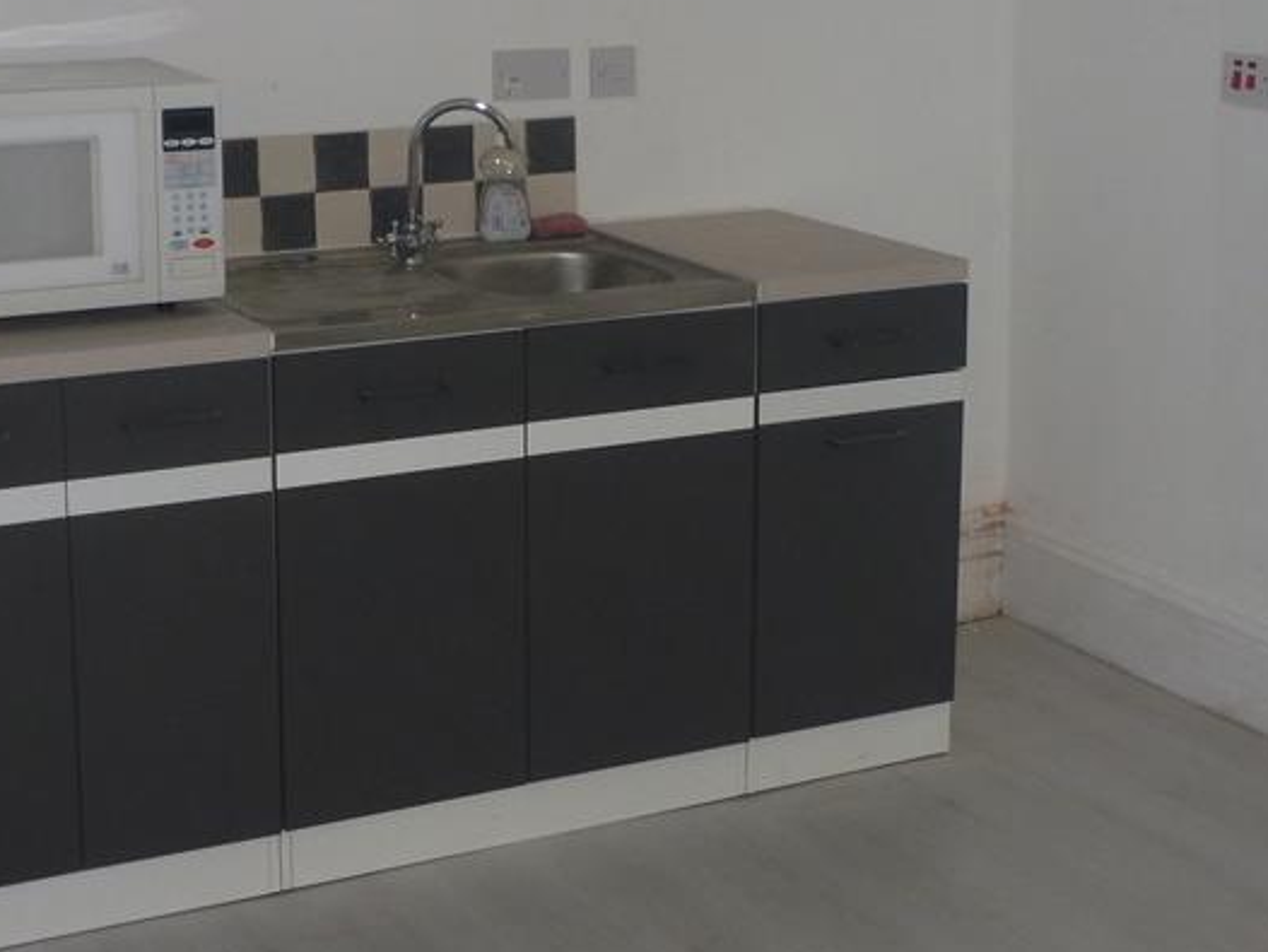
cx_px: 626
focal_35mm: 70
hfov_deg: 27.8
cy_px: 270
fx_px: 2565
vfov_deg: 20.9
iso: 160
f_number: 3.7
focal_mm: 6.4
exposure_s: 1/60
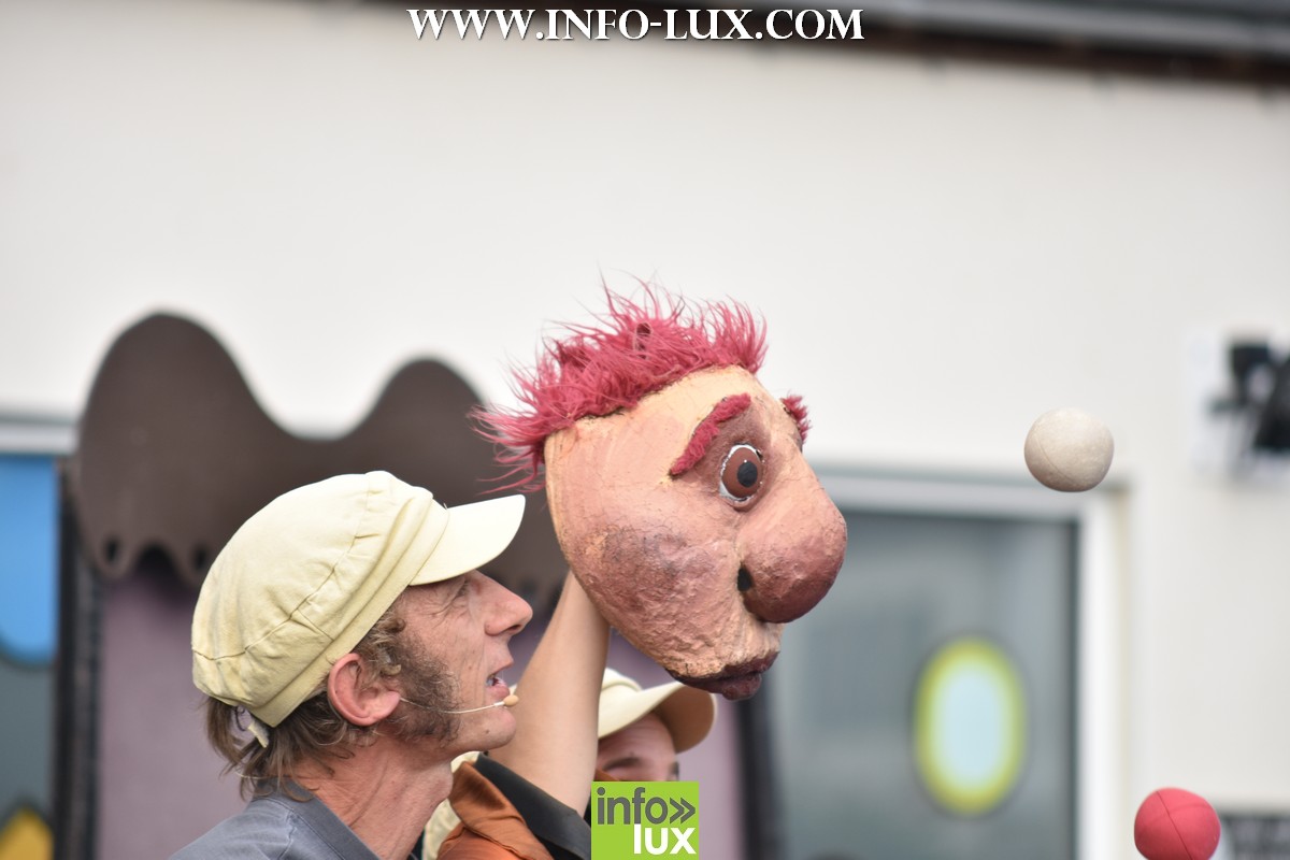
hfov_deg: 9.1
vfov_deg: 6.1
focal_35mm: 225
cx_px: 645
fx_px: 8062
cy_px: 430
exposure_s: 1/1000
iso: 250
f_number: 3.2
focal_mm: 150
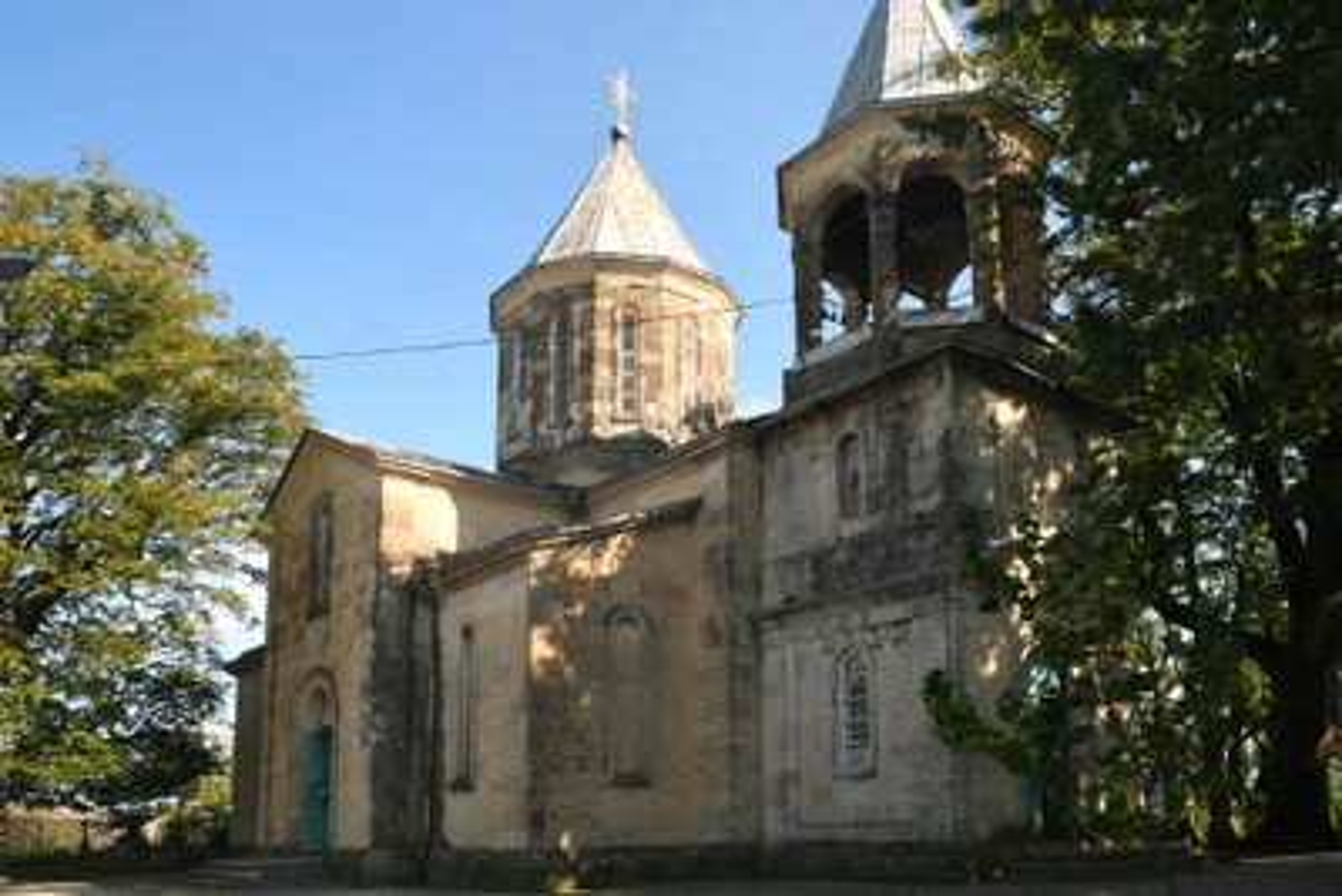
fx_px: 1007
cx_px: 671
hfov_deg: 67.4
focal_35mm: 27
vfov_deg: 48.0
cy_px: 448
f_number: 8
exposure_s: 1/30
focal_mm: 18
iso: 125
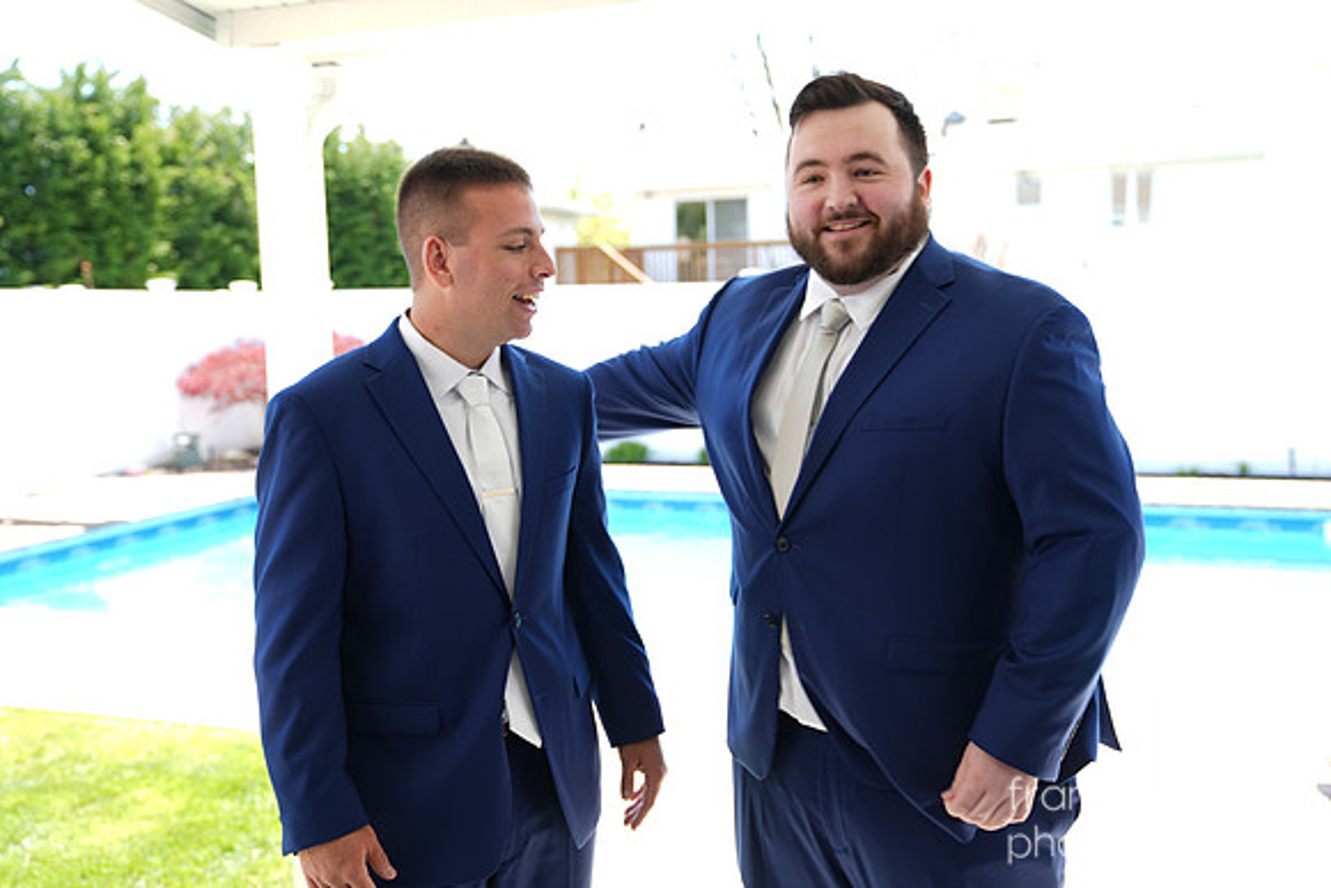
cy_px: 444
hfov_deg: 54.4
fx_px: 1294
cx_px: 666
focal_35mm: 35
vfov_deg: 37.9
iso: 50
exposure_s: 1/100
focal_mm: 35
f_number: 2.8
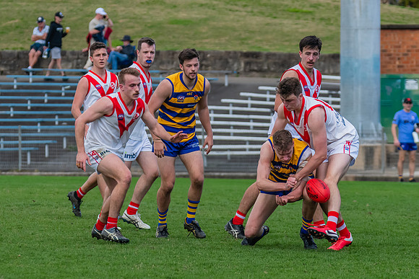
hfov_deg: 5.2
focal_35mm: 395
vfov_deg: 3.5
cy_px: 167
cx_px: 225
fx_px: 4599
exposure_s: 1/1600
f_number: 5.6
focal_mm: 210
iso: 800
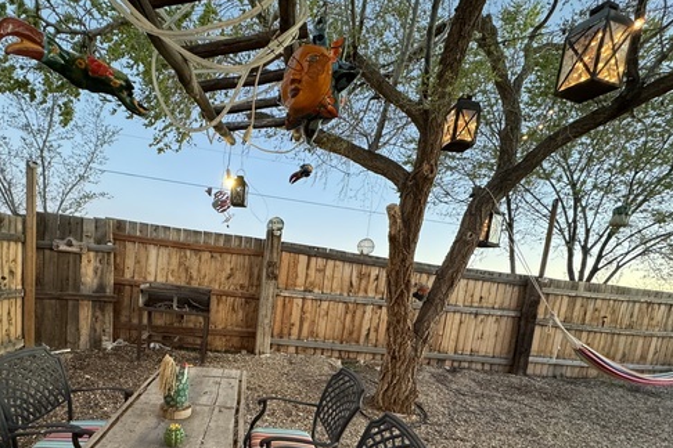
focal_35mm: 20
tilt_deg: -9.2
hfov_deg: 83.1
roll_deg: -5.6
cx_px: 273
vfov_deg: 58.7
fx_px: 374
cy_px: 336
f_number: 2.2
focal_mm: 2.22
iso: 320
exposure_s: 1/60
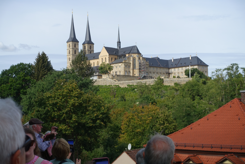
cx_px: 122
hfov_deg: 28.8
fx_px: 476
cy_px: 82
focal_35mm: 70
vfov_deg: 19.5
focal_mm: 25.7
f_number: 5.6
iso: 125
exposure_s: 1/80
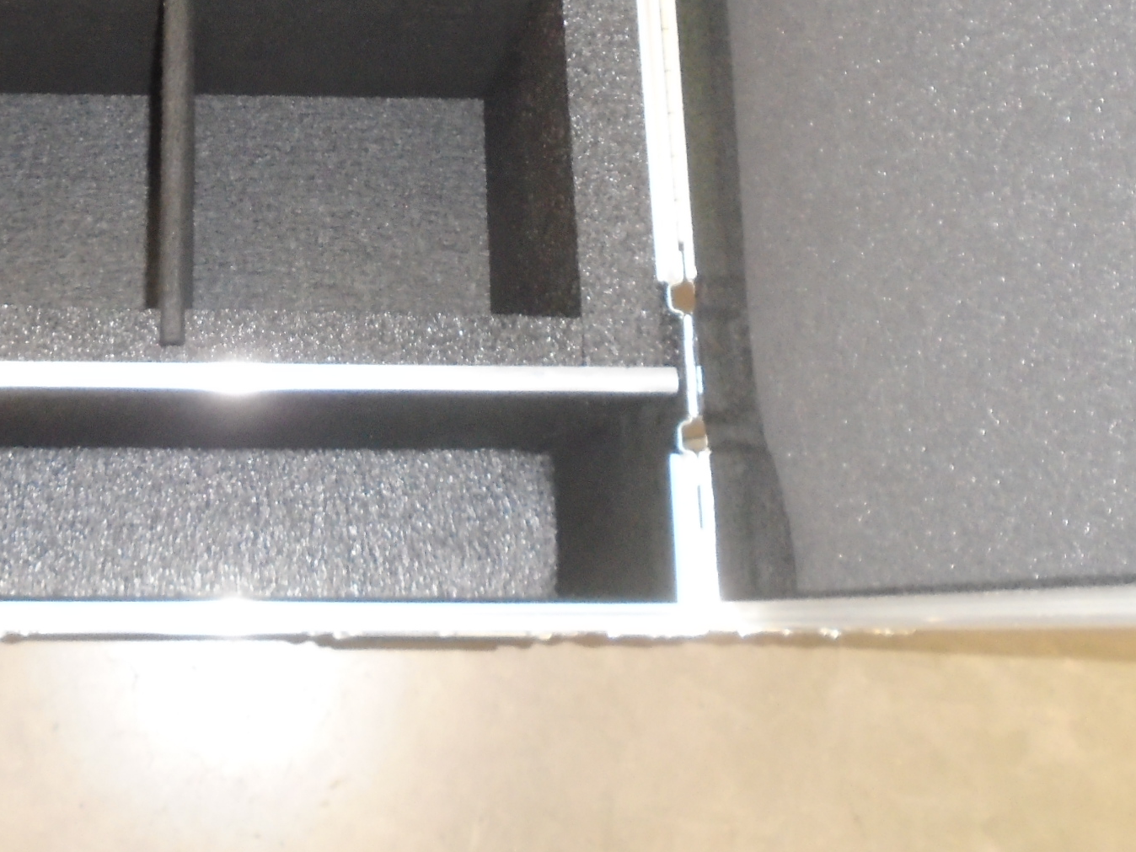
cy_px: 129
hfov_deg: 37.1
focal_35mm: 50
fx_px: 1641
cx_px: 266
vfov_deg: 28.3
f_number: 3.2
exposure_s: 1/30
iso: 400
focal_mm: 4.6
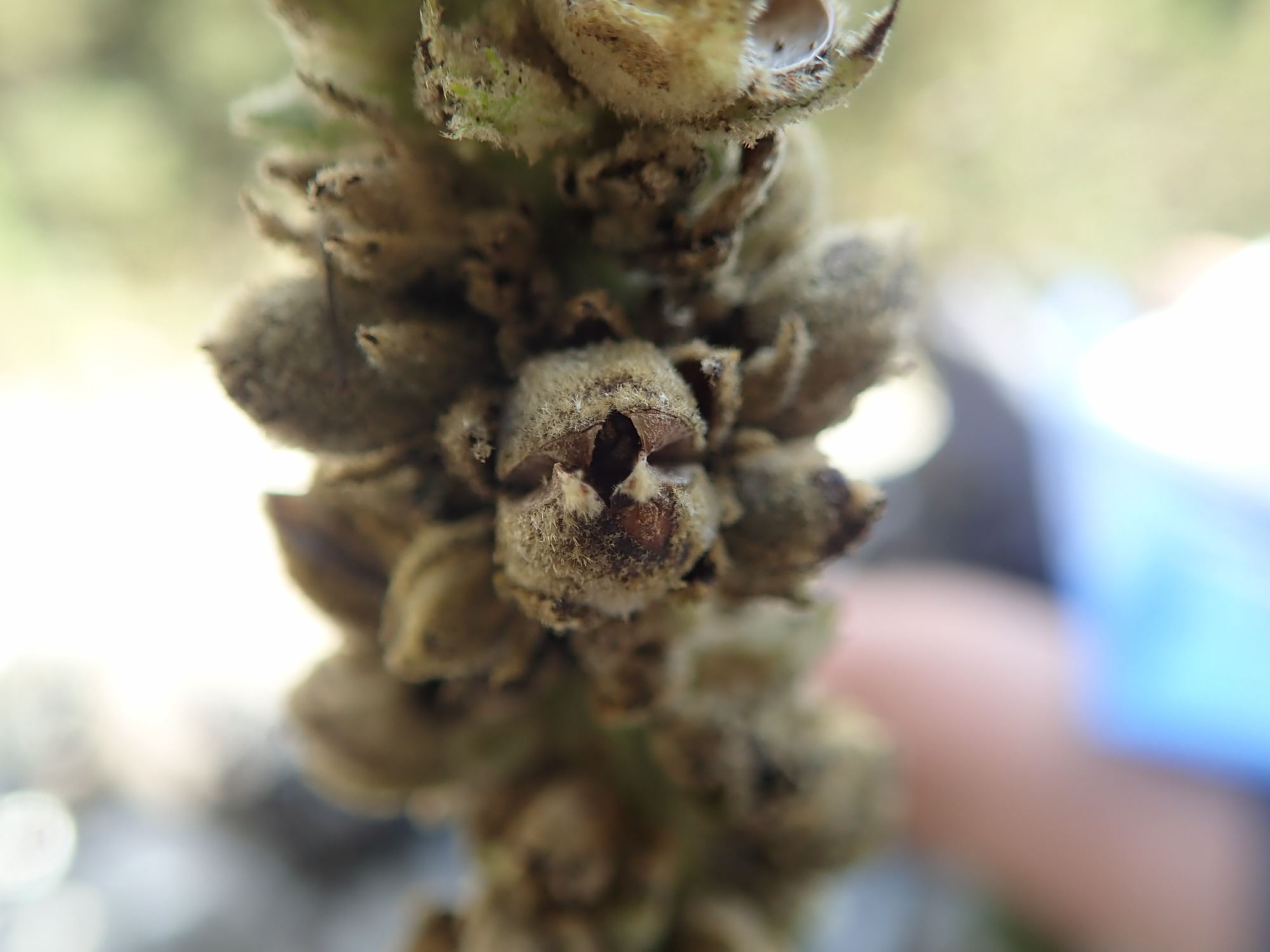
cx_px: 635
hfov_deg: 60.0
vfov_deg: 46.8
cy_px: 476
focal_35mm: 30
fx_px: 1101
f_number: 2.3
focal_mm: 5.5
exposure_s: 1/160
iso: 100
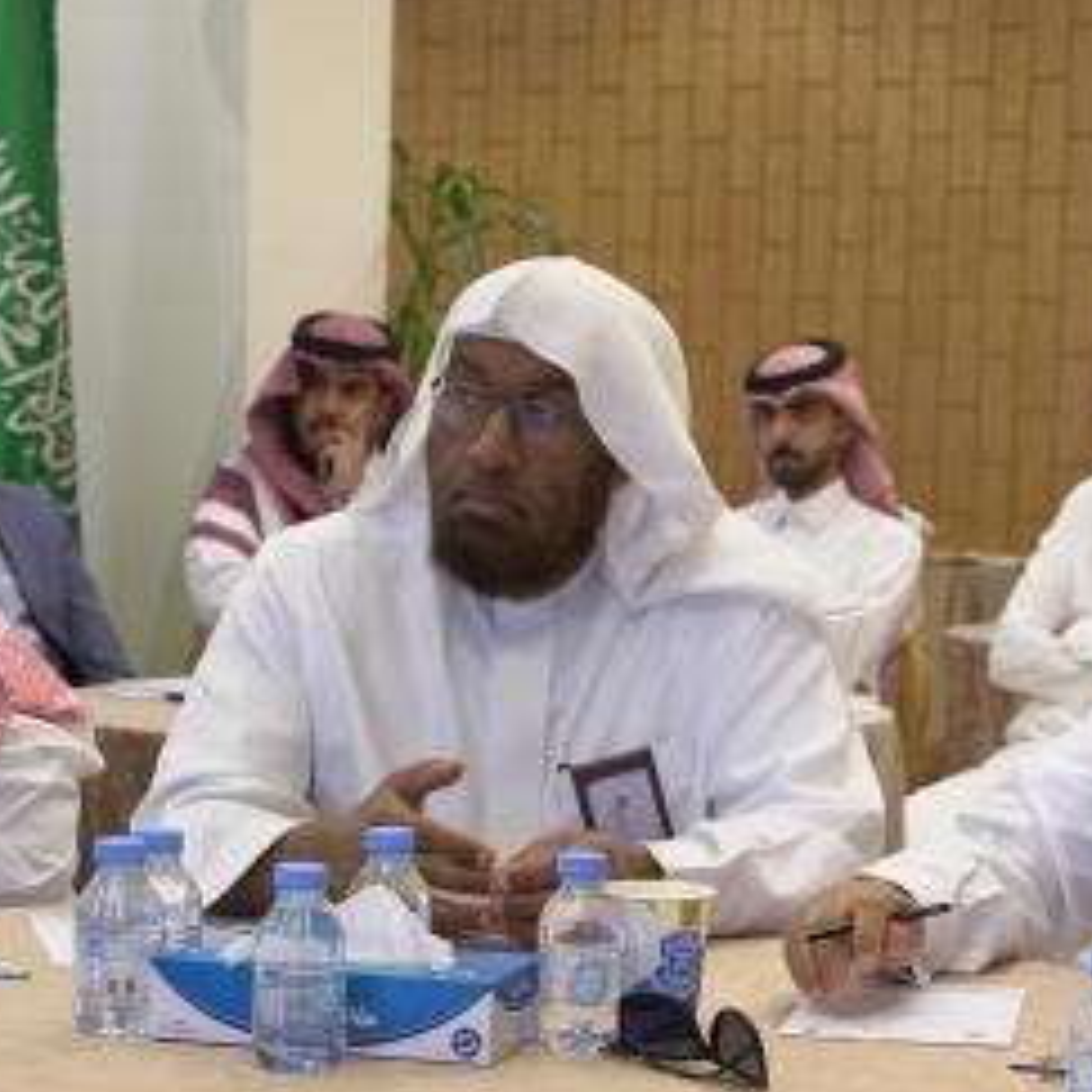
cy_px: 831
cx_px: 809
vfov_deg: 20.5
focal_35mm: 84
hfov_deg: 20.5
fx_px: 2998
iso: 500
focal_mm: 24
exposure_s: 1/100
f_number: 3.2
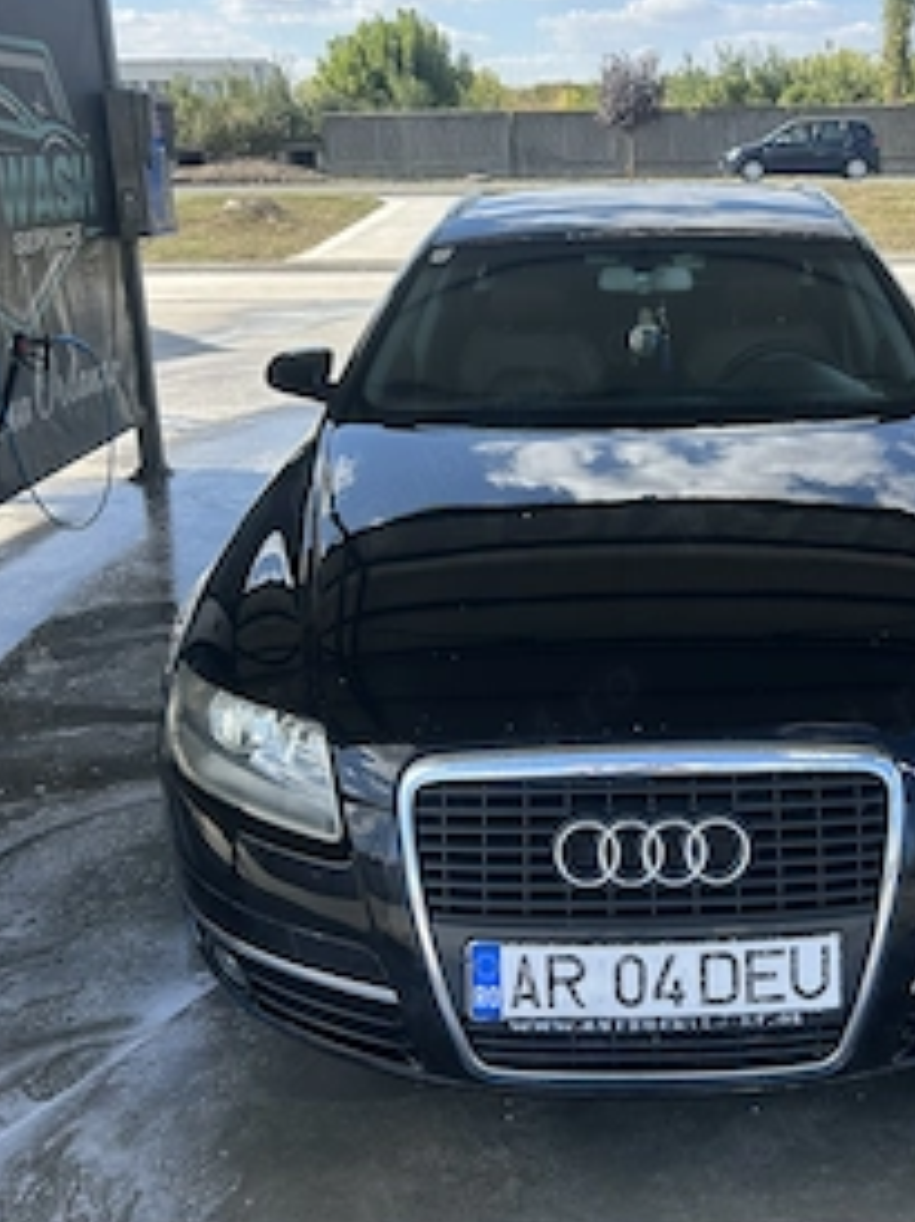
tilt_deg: -14.8
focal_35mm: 38
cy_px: 504
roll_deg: +1.4
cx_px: 652
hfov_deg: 37.0
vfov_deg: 48.8
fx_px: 1341
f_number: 1.5
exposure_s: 1/2208
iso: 50
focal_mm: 5.7
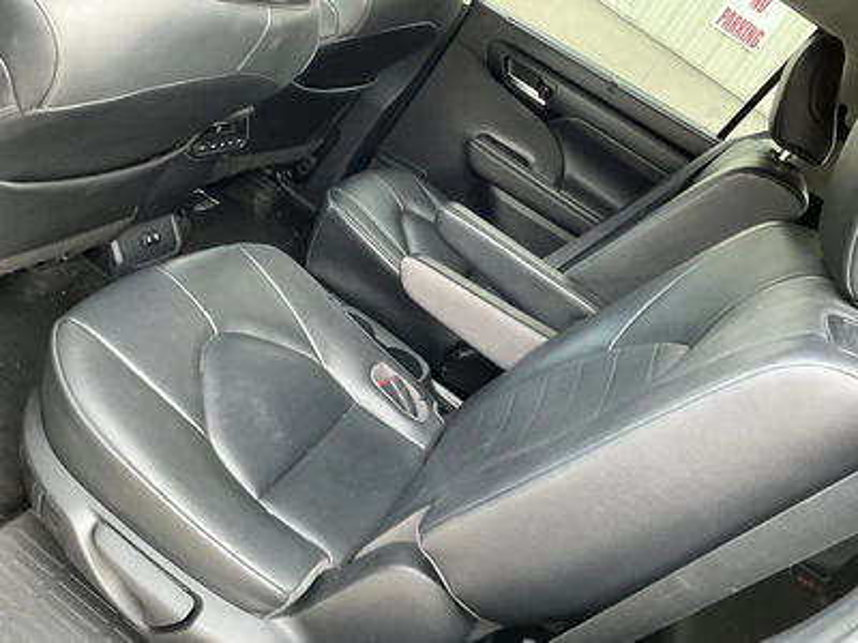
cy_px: 322
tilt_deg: -27.3
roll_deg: -35.1
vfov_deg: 49.7
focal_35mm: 28
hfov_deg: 63.4
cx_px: 429
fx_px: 694
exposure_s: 1/60
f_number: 1.8
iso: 100
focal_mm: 3
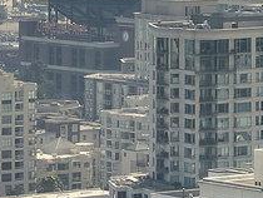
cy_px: -45
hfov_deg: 4.5
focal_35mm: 440
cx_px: 435
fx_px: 3347
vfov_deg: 3.4
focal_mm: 9
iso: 32
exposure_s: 1/2500
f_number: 2.8
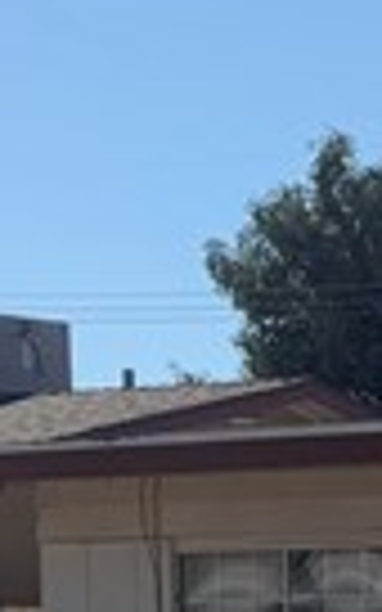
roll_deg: +0.1
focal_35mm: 192
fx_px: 3198
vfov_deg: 10.5
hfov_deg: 6.3
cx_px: 1106
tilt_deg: -4.2
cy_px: 909
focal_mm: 6.76
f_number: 1.78
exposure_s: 1/6711
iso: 80
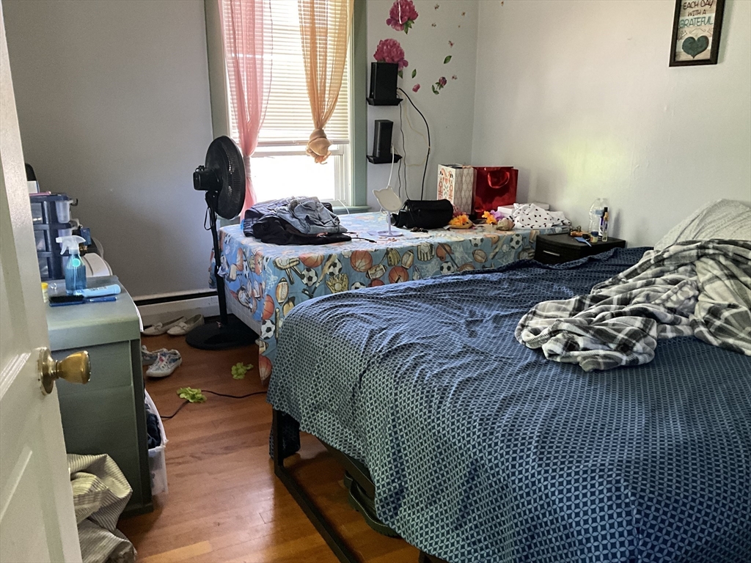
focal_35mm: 29
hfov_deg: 61.7
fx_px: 629
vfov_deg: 48.2
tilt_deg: -15.4
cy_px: 282
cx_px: 376
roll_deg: -0.1
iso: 250
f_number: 1.8
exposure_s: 1/60
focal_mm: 3
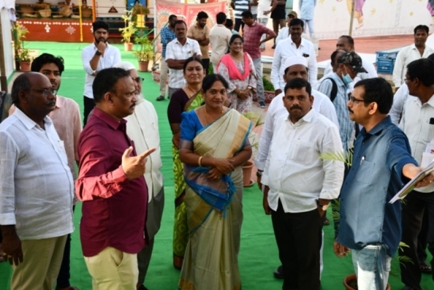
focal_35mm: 51
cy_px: 145
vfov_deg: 26.5
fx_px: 615
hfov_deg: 38.9
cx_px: 217
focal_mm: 34
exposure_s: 1/250
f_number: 5.6
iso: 320
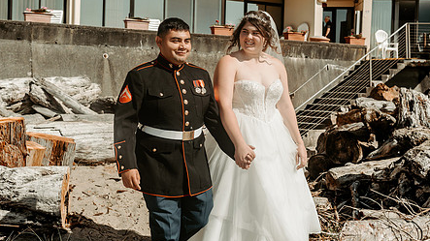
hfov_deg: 42.8
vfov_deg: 24.8
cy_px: 84
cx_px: 182
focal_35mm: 48
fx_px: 547
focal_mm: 35
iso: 100
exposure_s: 1/2000
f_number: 4.5
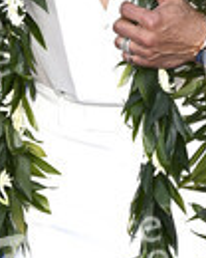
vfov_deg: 9.7
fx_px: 1494
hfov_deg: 7.9
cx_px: 125
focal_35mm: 196
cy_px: -34
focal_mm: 68
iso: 1000
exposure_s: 1/250
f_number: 6.3
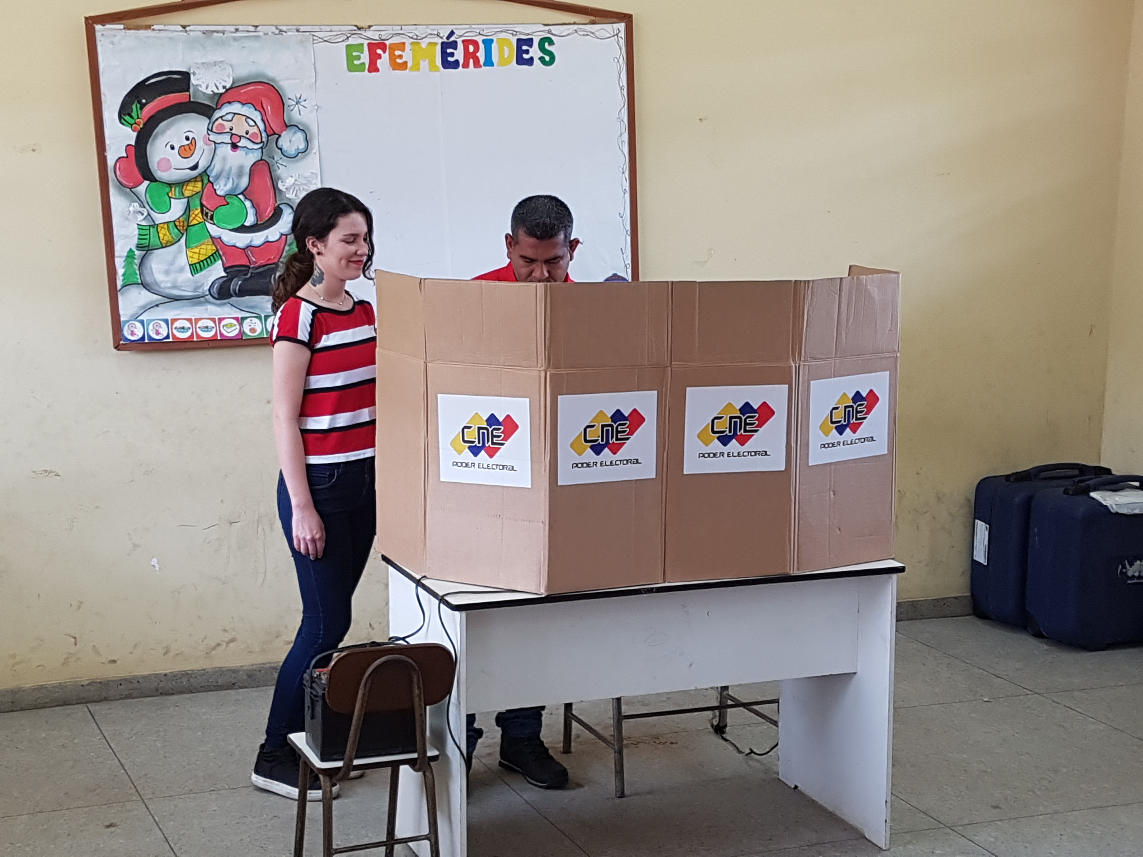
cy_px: 428
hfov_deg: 67.3
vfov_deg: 53.1
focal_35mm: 26
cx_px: 572
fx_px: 859
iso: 80
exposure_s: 1/60
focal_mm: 4.2
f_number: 1.7
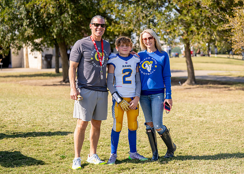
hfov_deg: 24.6
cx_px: 131
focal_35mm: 81
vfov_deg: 17.7
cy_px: 91
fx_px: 560
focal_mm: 70
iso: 250
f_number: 2.8
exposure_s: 1/3200
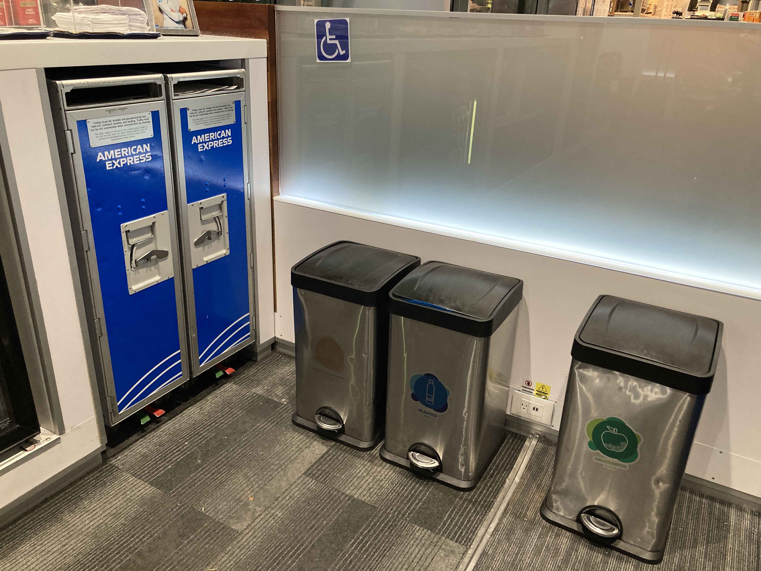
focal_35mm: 28
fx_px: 616
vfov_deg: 49.7
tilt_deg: -23.3
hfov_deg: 63.4
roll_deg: -2.3
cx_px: 380
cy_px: 286
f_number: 1.8
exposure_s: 1/40
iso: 250
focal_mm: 3.99
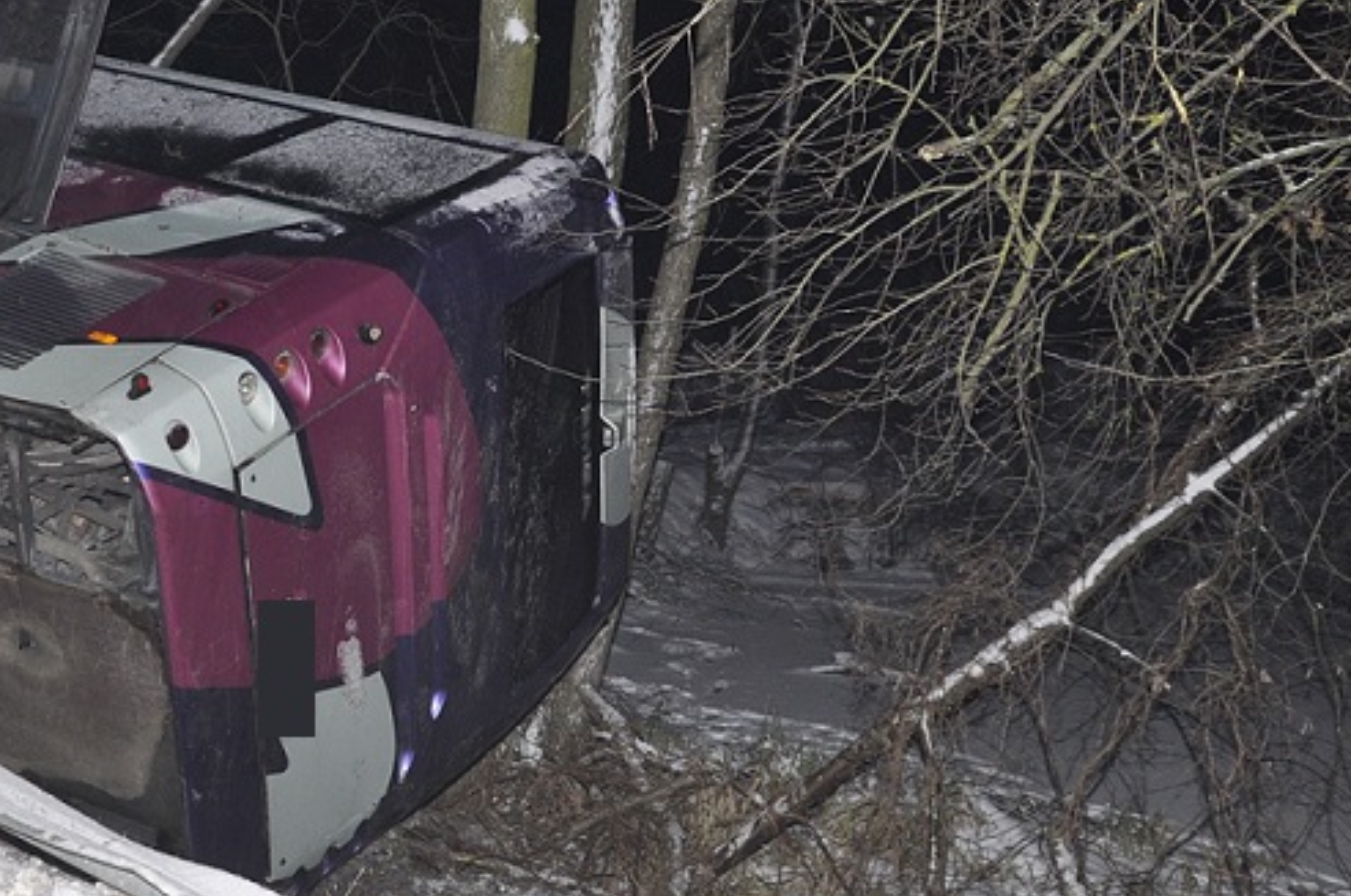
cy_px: 448
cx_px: -19
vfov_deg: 22.2
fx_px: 2288
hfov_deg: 30.4
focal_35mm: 61
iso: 500
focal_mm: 19
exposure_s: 1/60
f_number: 4.8
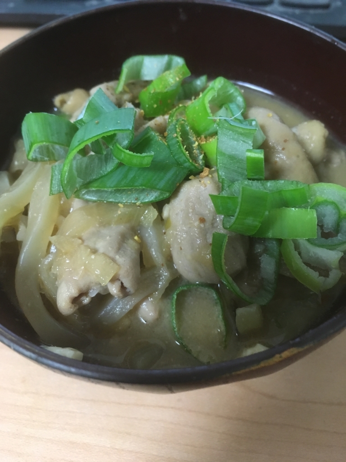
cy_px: 231
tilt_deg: -57.8
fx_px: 386
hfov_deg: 48.2
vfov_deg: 61.7
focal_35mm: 29
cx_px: 173
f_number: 2.2
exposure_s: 1/17
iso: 200
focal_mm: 4.15
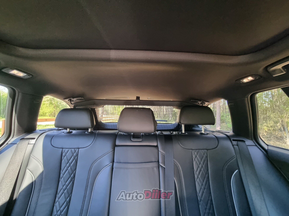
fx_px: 109
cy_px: 108
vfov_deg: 89.9
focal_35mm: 13
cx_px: 144
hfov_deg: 106.2
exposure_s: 1/33
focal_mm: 2.2
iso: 640
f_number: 2.2
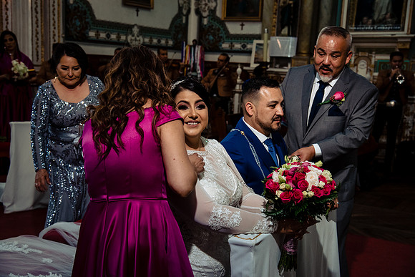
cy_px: 138
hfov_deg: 38.2
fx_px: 600
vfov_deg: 26.0
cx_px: 208
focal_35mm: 52
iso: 2000
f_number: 5.6
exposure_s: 1/100
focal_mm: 52
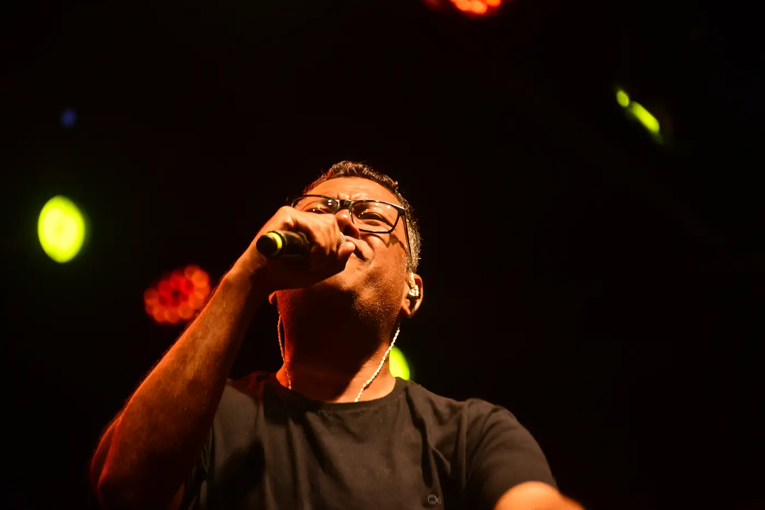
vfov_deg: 4.6
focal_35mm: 300
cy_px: 255
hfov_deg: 6.9
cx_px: 382
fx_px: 6374
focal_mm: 300
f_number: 5.6
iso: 1100
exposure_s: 1/125
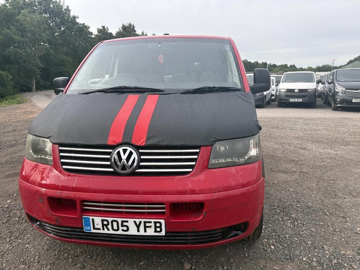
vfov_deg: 53.1
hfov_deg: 67.3
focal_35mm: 26
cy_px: 135
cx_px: 180
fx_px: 270
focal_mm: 5.96
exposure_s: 1/1099
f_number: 1.6
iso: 50
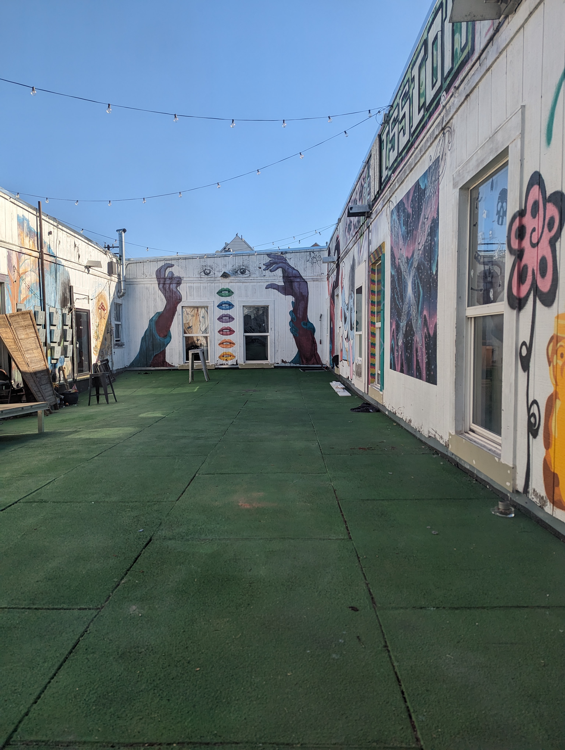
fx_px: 521
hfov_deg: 56.9
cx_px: 282
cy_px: 375
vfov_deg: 71.5
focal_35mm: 24
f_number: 1.85
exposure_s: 1/1887
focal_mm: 6.81
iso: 47
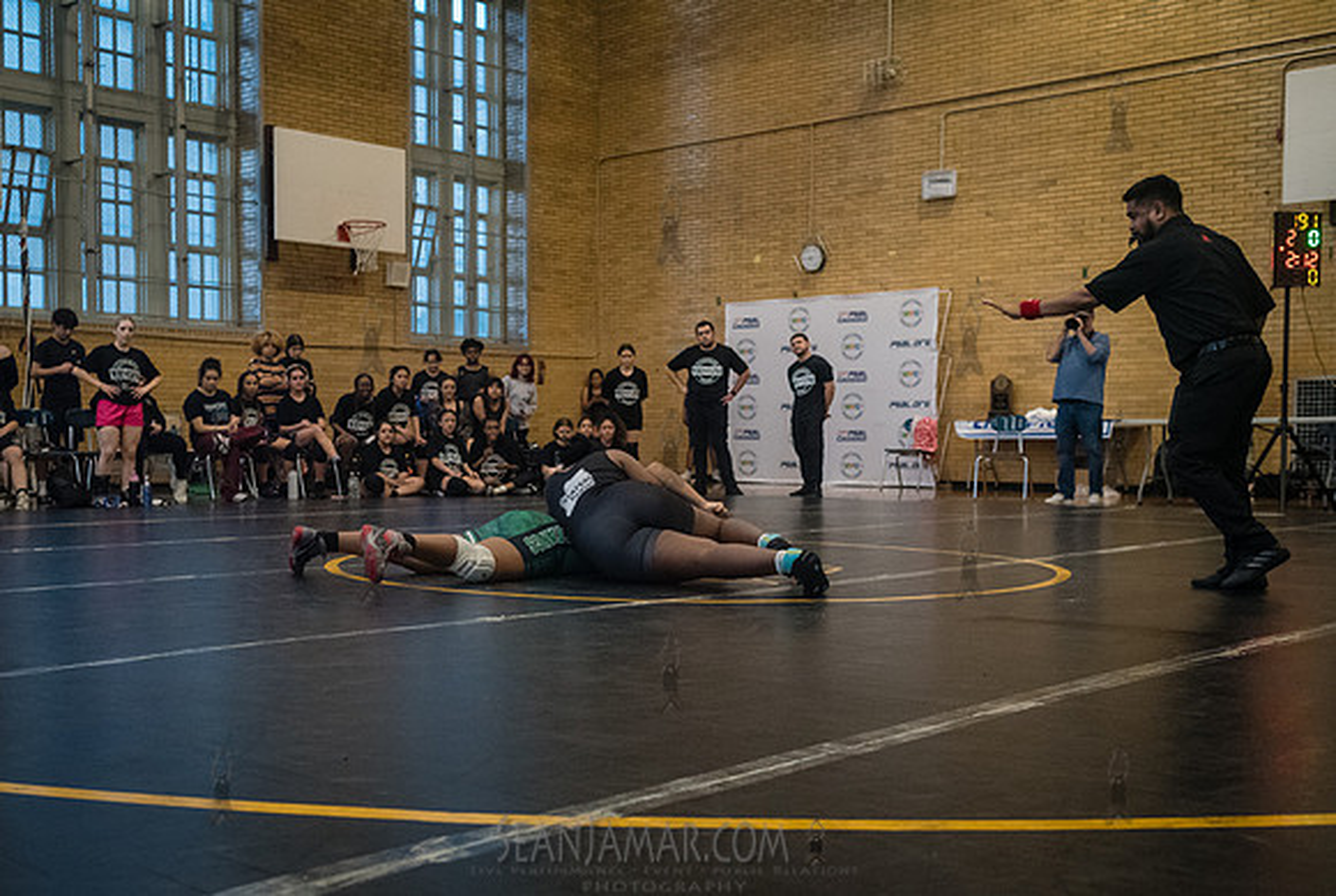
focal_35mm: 40
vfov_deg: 33.2
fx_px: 1502
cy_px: 507
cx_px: 570
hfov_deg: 47.8
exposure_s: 1/400
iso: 6400
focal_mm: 35
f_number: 4
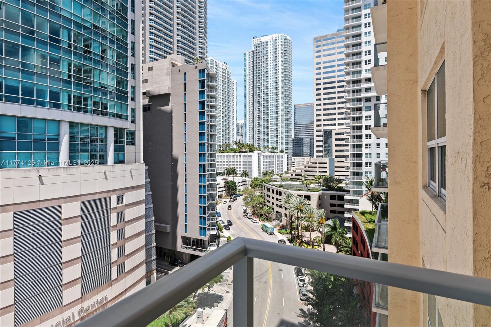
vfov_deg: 64.4
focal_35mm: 19
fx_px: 259
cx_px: 246
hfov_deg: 87.0
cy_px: 164
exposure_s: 1/800
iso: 200
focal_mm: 19
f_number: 8
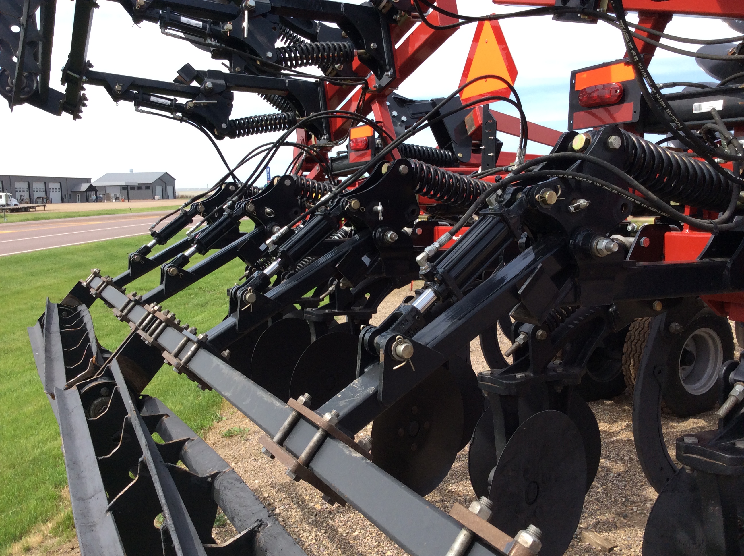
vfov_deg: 44.1
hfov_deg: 56.9
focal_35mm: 32
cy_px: 278
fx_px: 687
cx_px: 372
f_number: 2.4
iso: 32
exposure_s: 1/829
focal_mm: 3.3
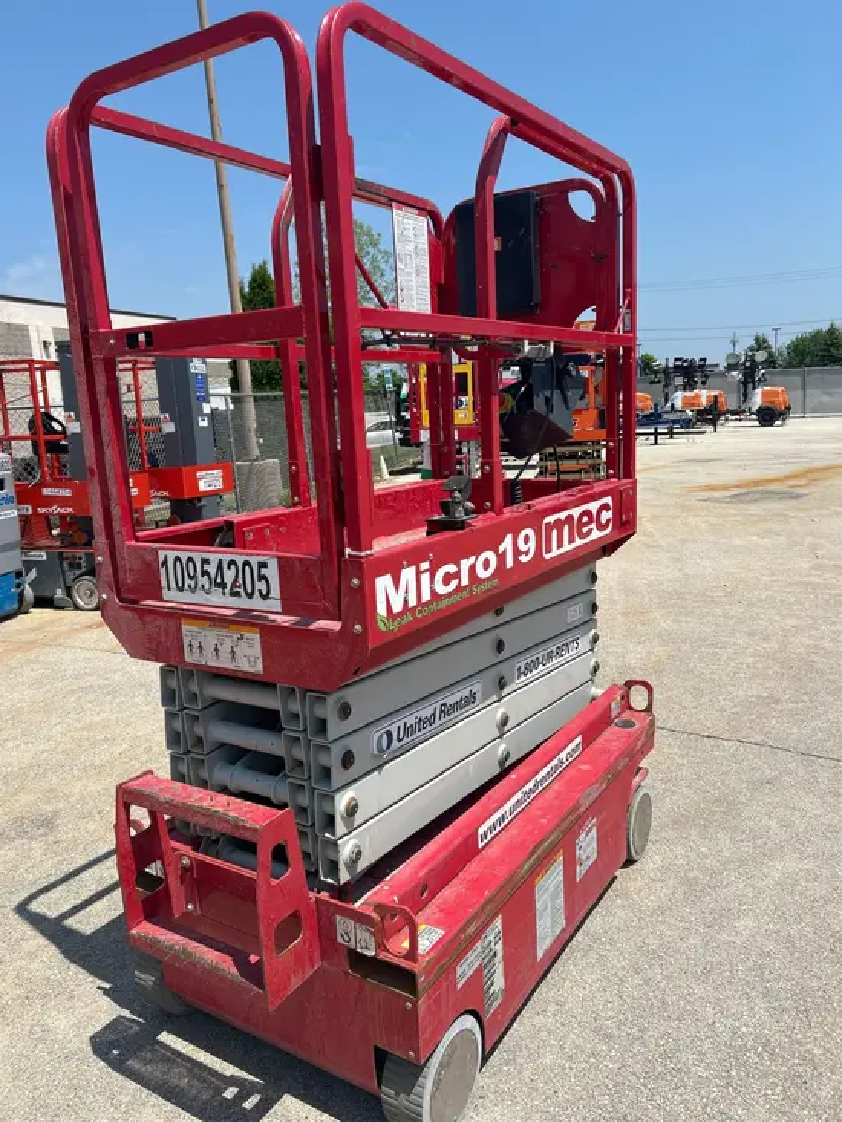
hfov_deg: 53.1
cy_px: 561
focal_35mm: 26
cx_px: 421
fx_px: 843
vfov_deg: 67.3
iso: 50
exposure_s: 1/4630
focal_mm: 5.7
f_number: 1.5
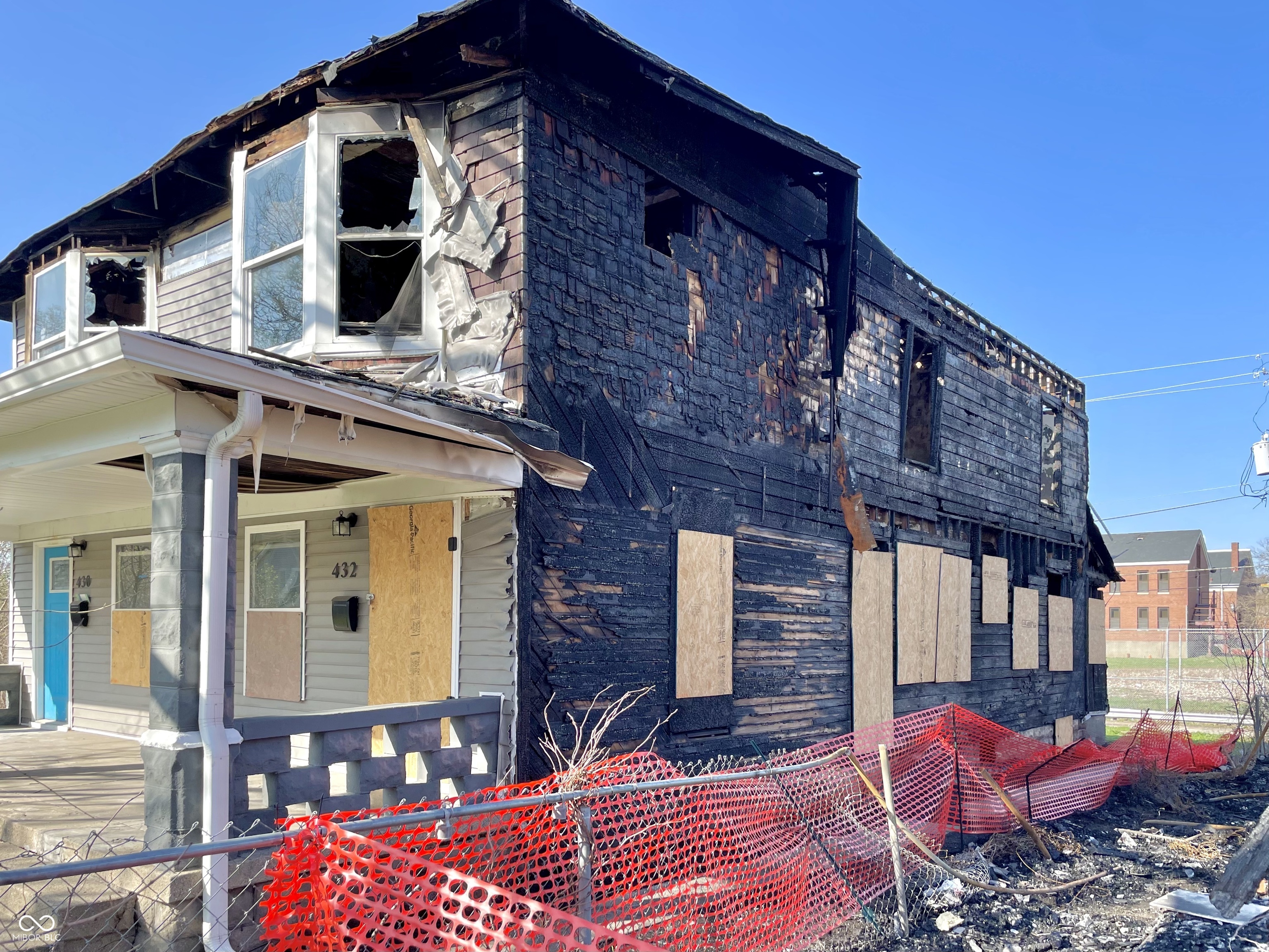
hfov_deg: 67.3
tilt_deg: +6.1
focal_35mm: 26
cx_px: 634
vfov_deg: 53.1
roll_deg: -0.4
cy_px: 476
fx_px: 953
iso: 32
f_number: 1.6
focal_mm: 4.2
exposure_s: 1/1261
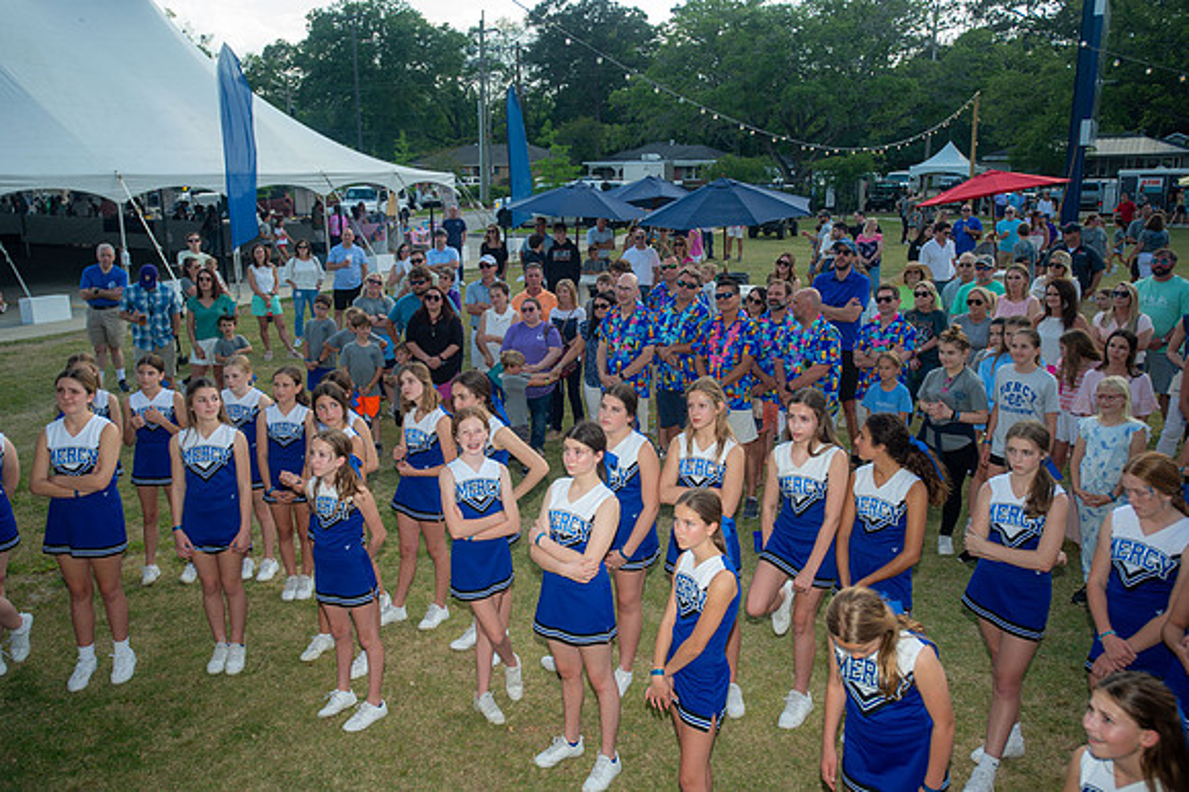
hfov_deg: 62.0
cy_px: 396
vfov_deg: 43.6
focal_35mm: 30
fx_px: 990
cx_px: 594
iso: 100
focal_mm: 30
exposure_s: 1/250
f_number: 4.5
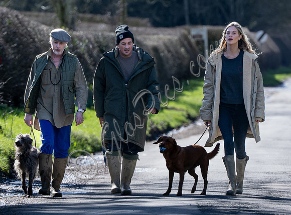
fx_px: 4784
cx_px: 105
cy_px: 96
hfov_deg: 3.5
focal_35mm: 572
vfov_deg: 2.6
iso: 400
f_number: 4.5
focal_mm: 200
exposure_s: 1/1000
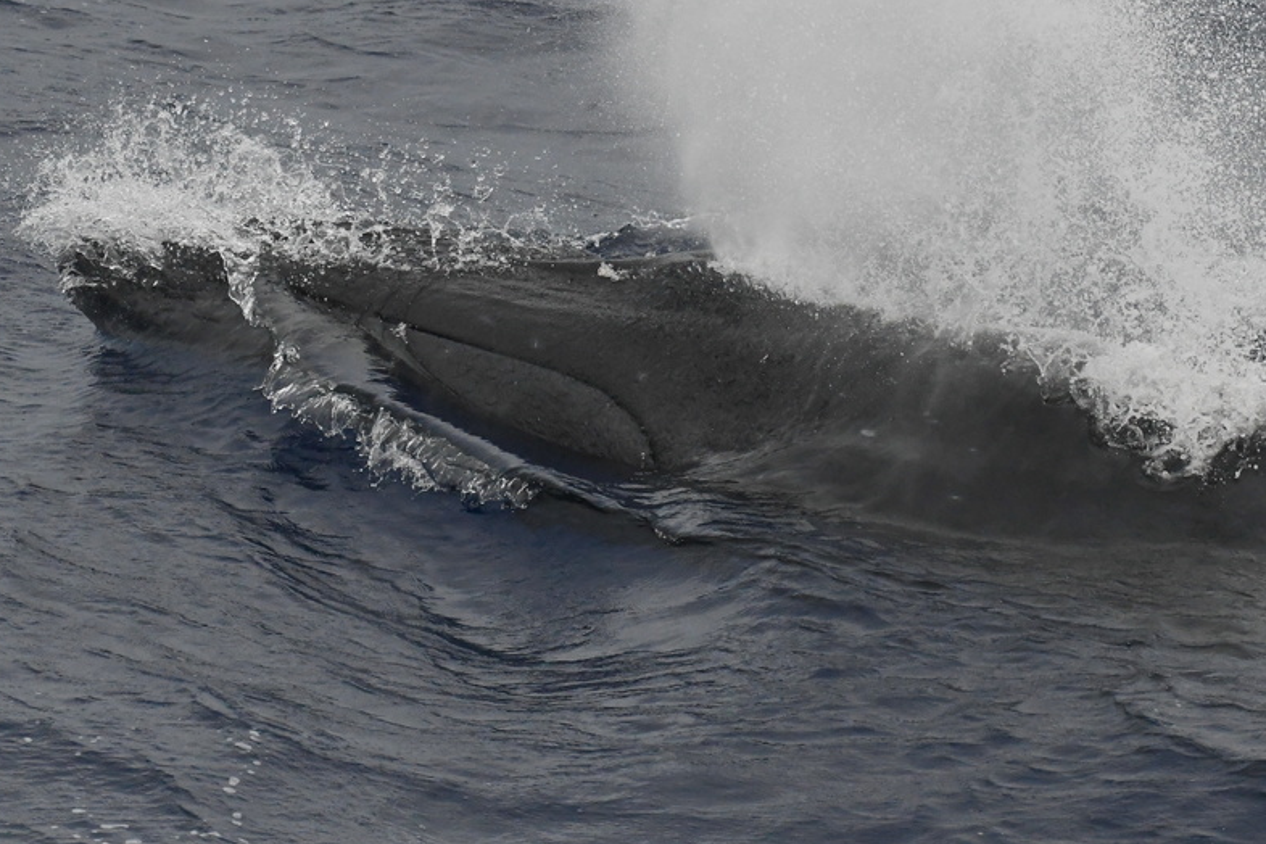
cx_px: 649
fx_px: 18039
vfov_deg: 2.7
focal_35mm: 513
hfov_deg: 4.0
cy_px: 231
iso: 3200
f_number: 5.6
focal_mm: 210
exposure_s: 1/2500
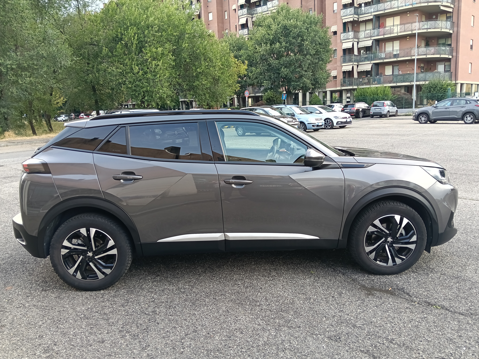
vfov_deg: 51.4
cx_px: 240
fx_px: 374
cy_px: 180
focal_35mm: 27
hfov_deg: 65.3
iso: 200
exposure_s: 1/100
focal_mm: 3.98
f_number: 1.8
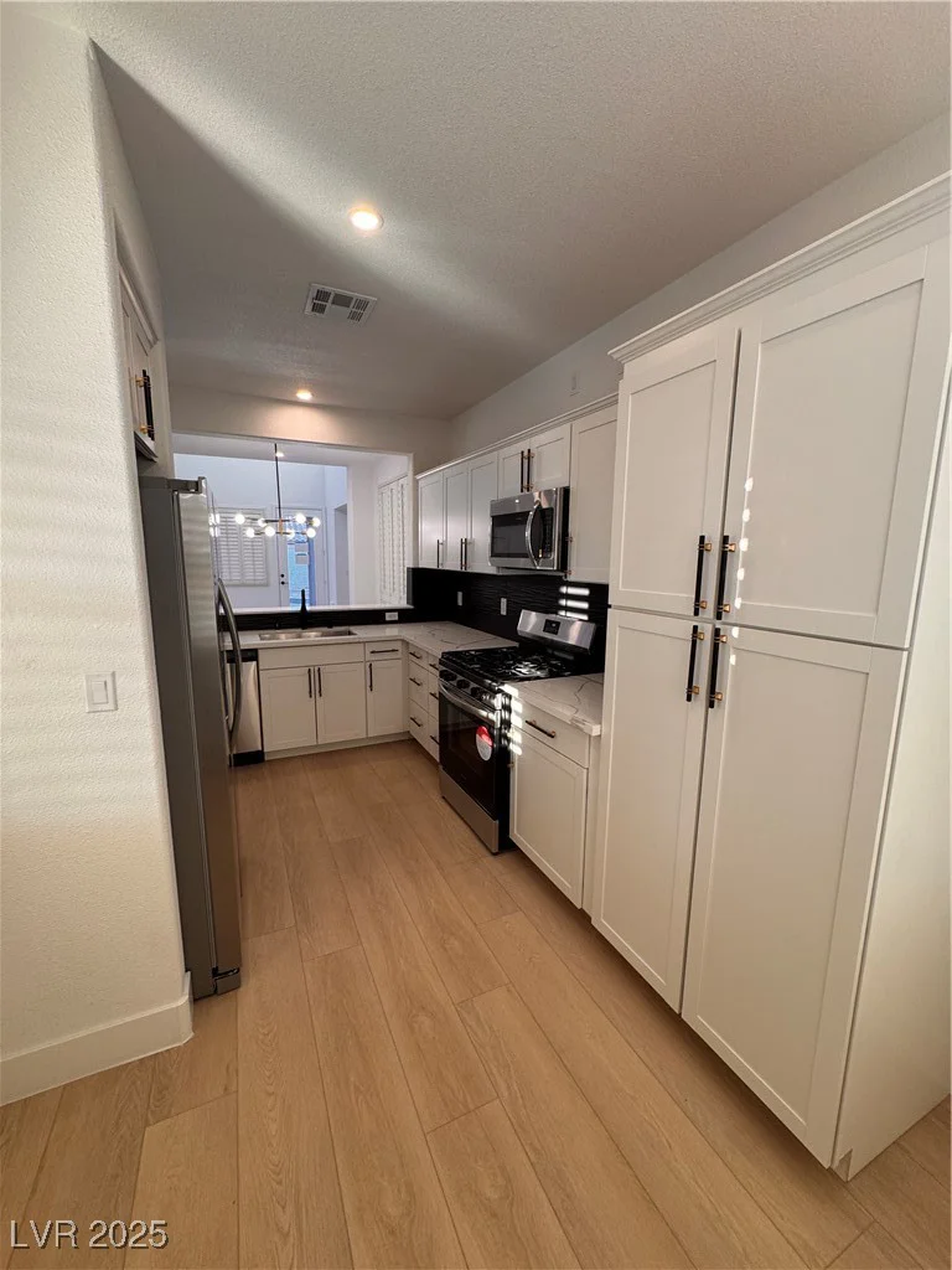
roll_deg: -0.9
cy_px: 635
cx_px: 476
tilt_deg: -9.9
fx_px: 513
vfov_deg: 102.1
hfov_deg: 85.7
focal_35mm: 14
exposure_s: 1/120
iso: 160
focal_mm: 2.22
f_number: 2.2
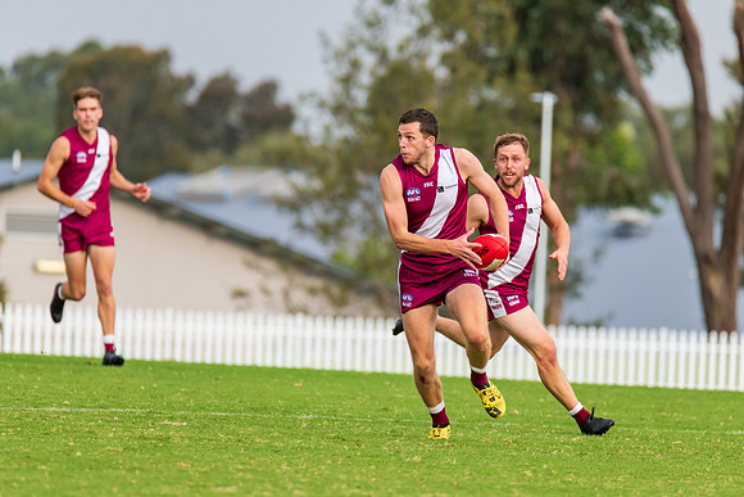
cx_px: 382
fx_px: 10819
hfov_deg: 3.9
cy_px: 237
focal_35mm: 523
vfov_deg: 2.6
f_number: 8
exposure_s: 1/1250
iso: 1000
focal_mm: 500
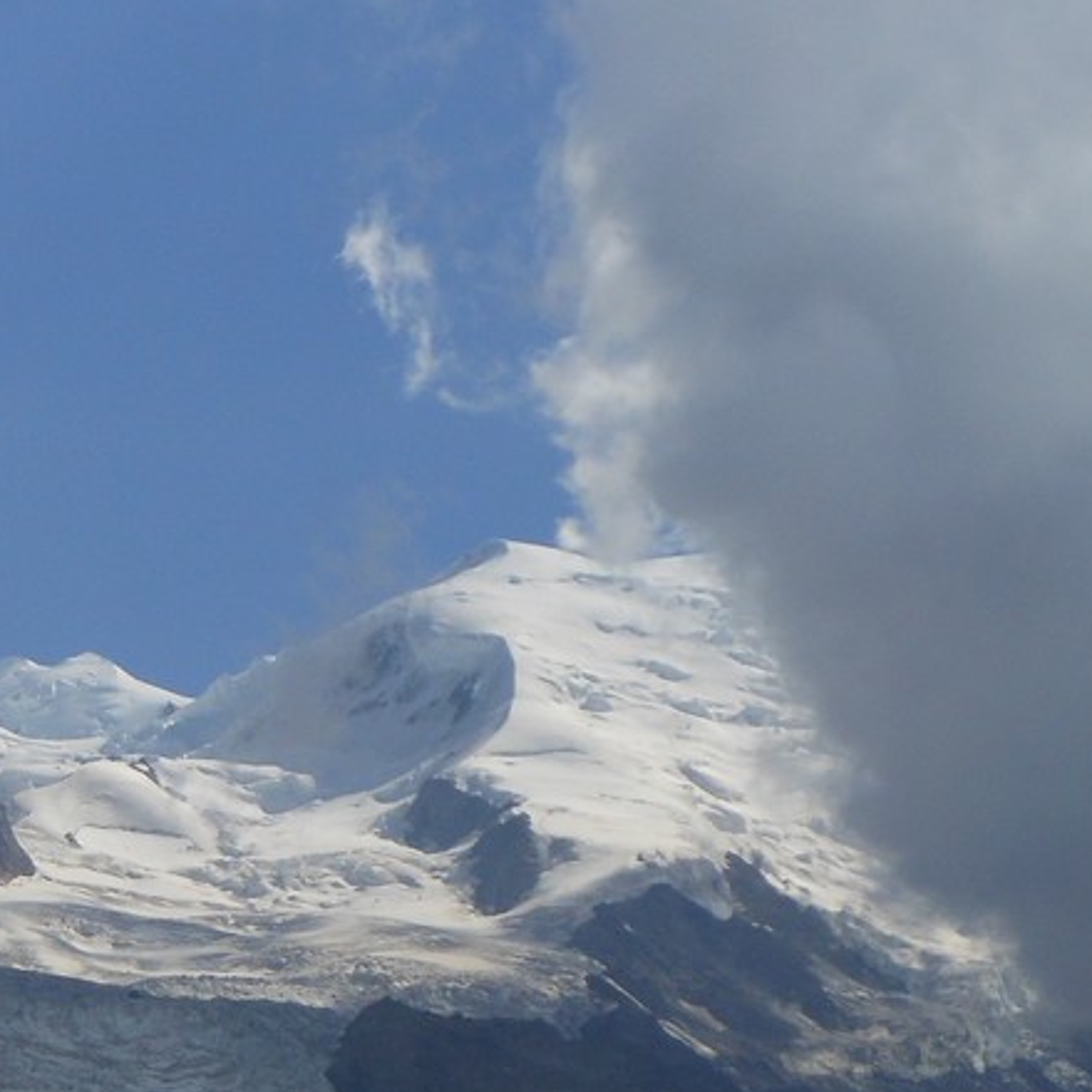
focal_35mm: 198
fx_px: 7067
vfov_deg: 8.8
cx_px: -280
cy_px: 546
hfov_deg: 8.7
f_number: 4.4
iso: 80
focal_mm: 13.6
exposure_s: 1/1250
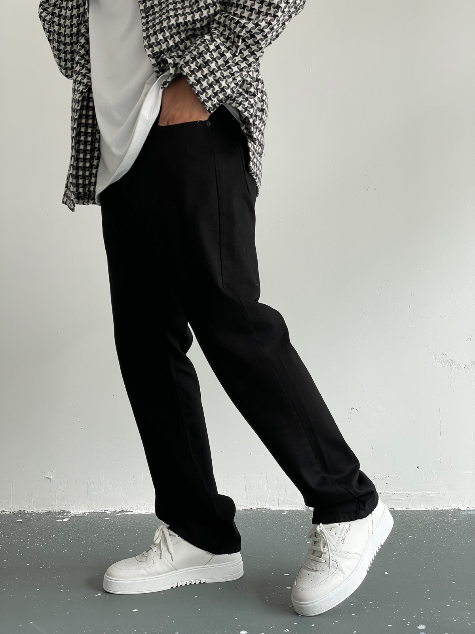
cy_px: 317
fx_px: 951
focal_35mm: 52
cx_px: 238
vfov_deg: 36.8
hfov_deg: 28.0
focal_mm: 6
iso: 40
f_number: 2
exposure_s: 1/120
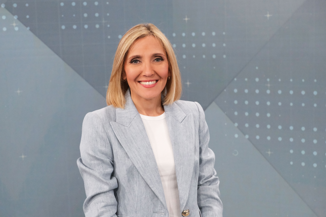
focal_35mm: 61
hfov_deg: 32.9
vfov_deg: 22.3
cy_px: 108
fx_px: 552
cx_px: 163
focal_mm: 40.8
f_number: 5.6
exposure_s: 1/240
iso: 5000
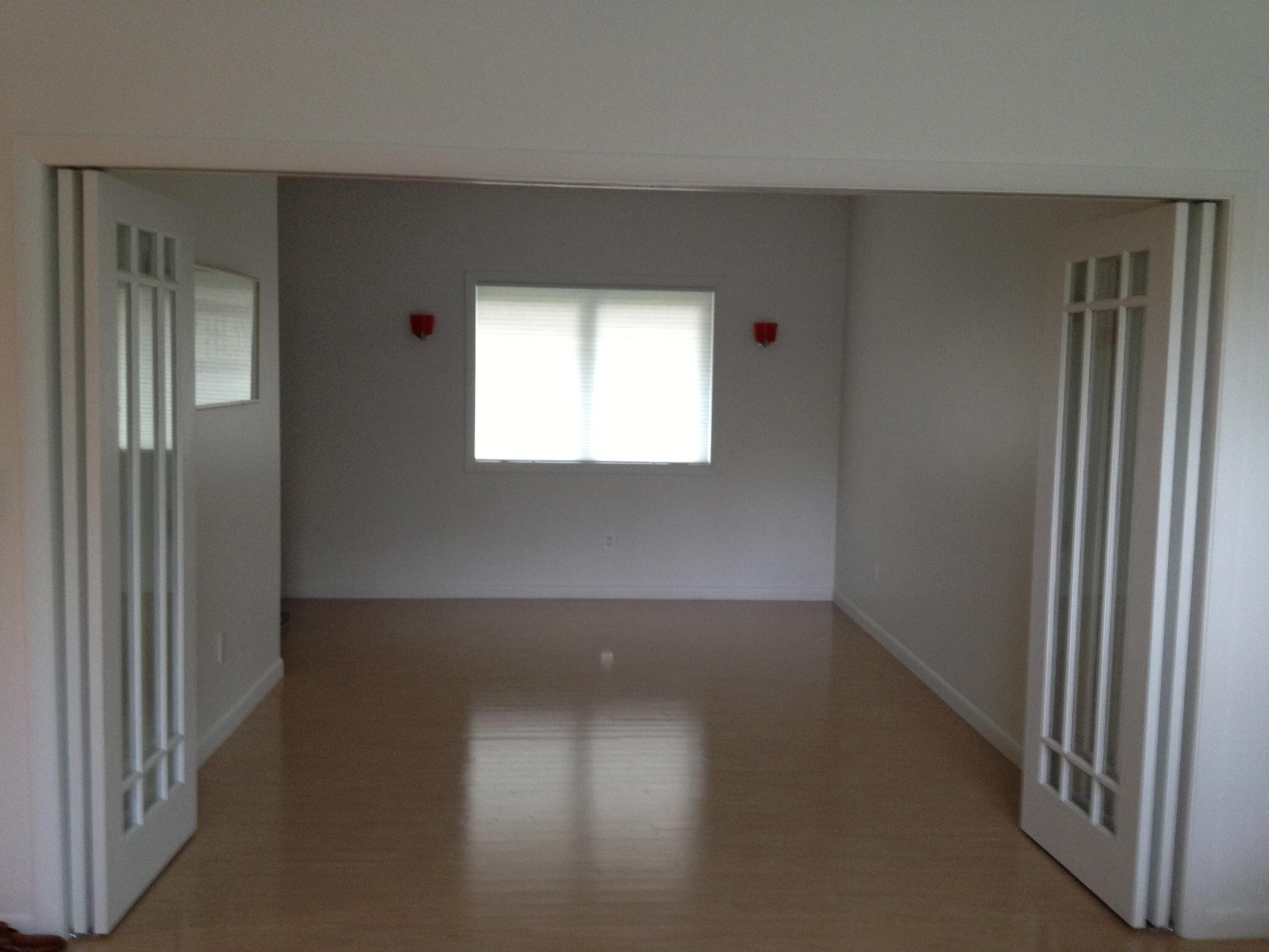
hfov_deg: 52.6
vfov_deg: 40.7
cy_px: 476
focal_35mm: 35
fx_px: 1283
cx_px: 634
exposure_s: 1/20
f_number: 2.4
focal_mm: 4.28
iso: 125
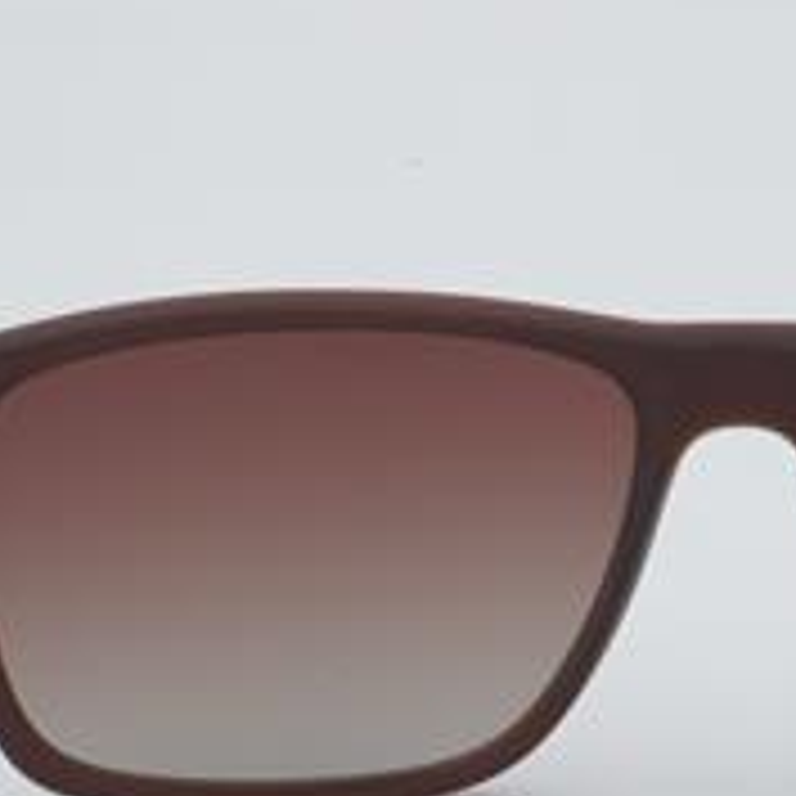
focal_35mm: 144
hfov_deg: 12.0
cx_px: 747
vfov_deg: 12.1
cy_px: 499
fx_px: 3746
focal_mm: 50
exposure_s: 1/3
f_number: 32
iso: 100
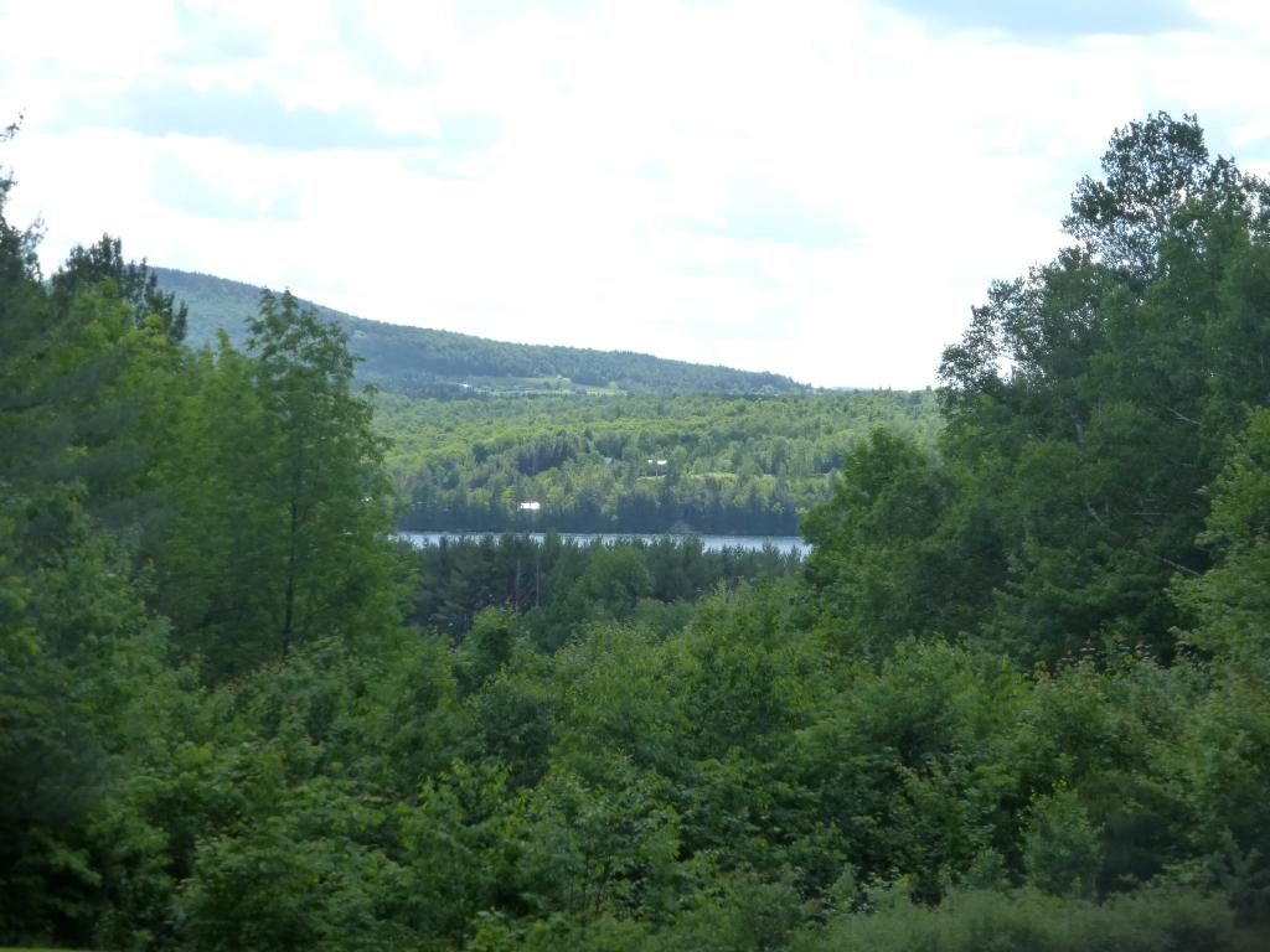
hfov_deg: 23.0
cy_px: 476
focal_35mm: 85
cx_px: 635
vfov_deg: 17.4
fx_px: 3119
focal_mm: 14.2
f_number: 5.1
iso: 160
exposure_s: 1/320
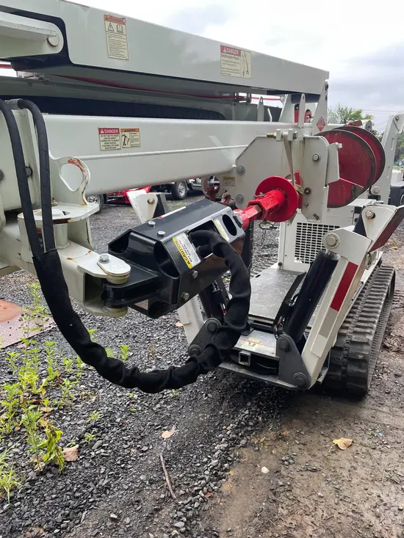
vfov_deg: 67.3
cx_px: 202
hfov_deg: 53.1
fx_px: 404
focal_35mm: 26
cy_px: 269
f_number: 1.6
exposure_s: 1/121
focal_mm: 4.2
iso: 80
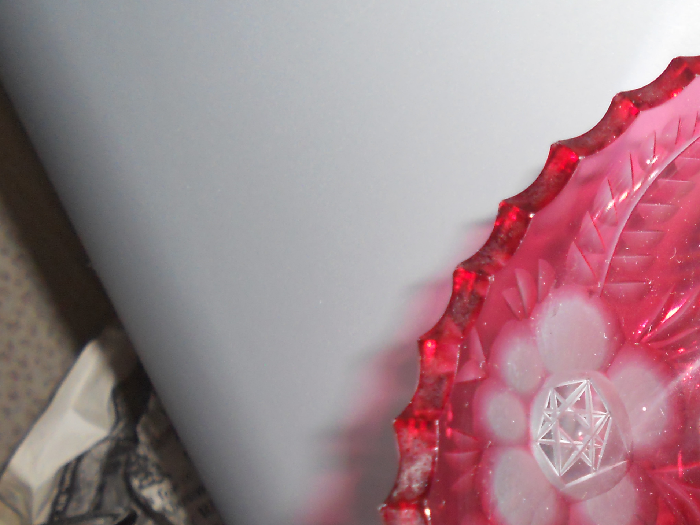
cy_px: 401
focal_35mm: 67
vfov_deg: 21.7
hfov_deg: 27.2
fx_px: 1355
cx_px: 716
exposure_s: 1/25
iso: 200
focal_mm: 5.8
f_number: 8.8
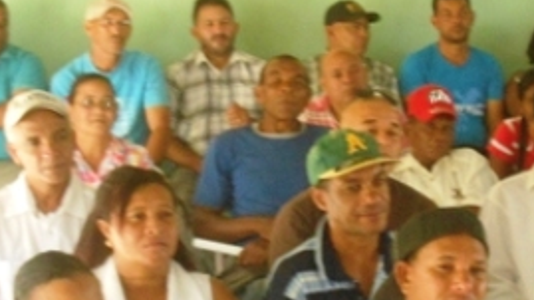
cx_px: 590
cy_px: 246
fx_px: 2052
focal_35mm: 145
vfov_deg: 8.3
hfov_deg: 14.5
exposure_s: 1/60
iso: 500
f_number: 4.9
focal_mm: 10
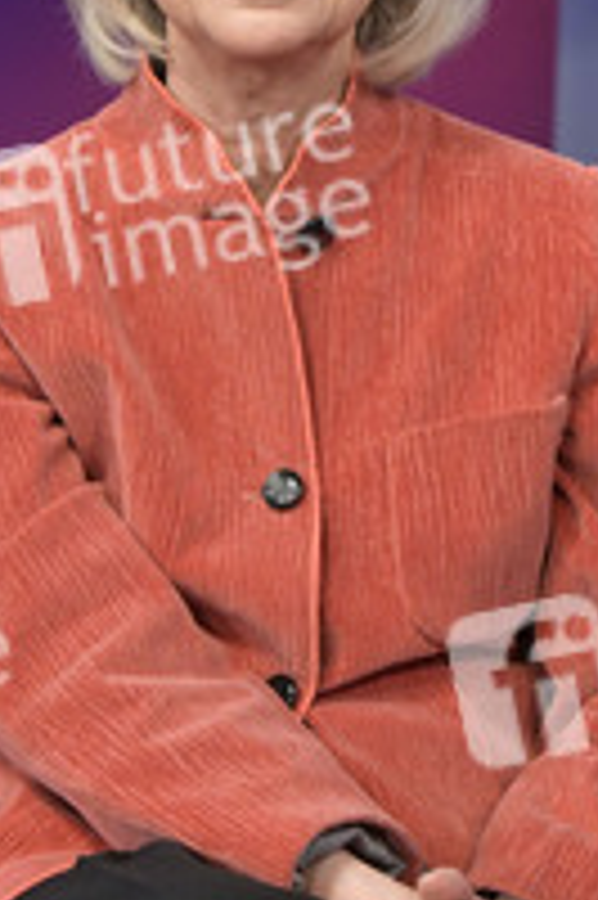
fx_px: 3095
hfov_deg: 11.0
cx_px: 270
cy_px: 436
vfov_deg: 16.5
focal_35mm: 124
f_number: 6.3
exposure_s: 1/200
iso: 2500
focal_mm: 62
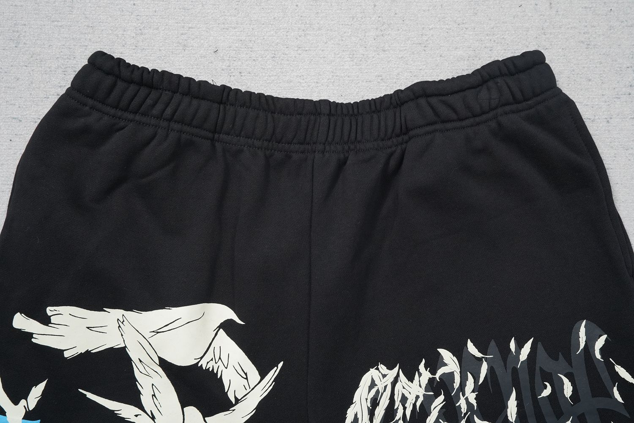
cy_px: 212
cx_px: 317
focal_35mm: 35
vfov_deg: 37.9
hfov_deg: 54.4
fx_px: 616
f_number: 10
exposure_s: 1/100
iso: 1600
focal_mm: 35
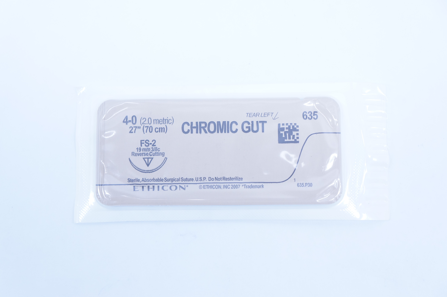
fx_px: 744
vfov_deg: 22.6
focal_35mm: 60
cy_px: 148
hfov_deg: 33.4
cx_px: 224
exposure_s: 1/125
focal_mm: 40
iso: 800
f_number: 5.6
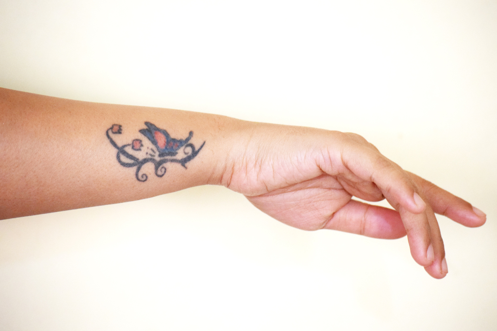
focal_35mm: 174
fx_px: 2402
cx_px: 248
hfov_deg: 11.8
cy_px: 166
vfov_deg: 7.9
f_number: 4.5
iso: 2000
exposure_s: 1/60
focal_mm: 116
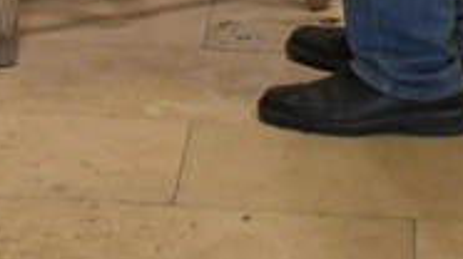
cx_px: -88
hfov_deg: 9.4
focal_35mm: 226
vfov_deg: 5.0
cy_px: -550
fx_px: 2771
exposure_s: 1/100
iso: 2500
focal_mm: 24
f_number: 3.8
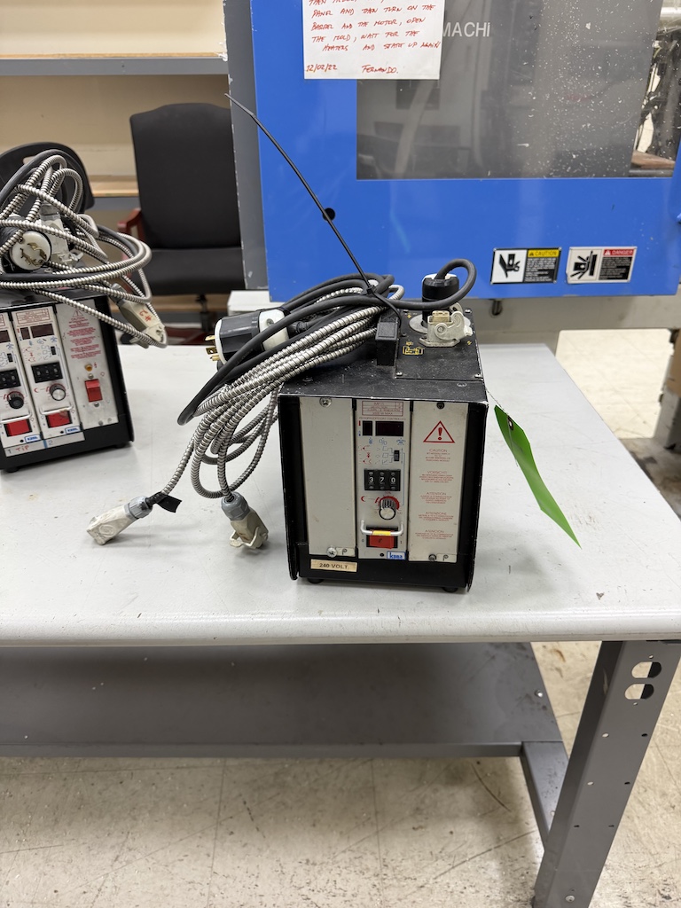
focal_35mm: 24
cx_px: 340
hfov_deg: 56.8
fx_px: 630
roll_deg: +0.7
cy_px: 454
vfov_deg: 71.6
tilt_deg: -31.2
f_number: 1.78
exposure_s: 1/120
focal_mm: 6.76
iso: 160
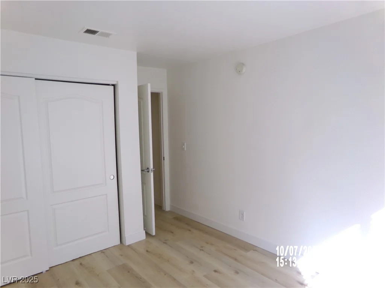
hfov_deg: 71.6
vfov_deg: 56.8
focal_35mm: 24
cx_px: 192
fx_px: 267
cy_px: 144
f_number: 3.7
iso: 145
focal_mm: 4.3
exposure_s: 1/34
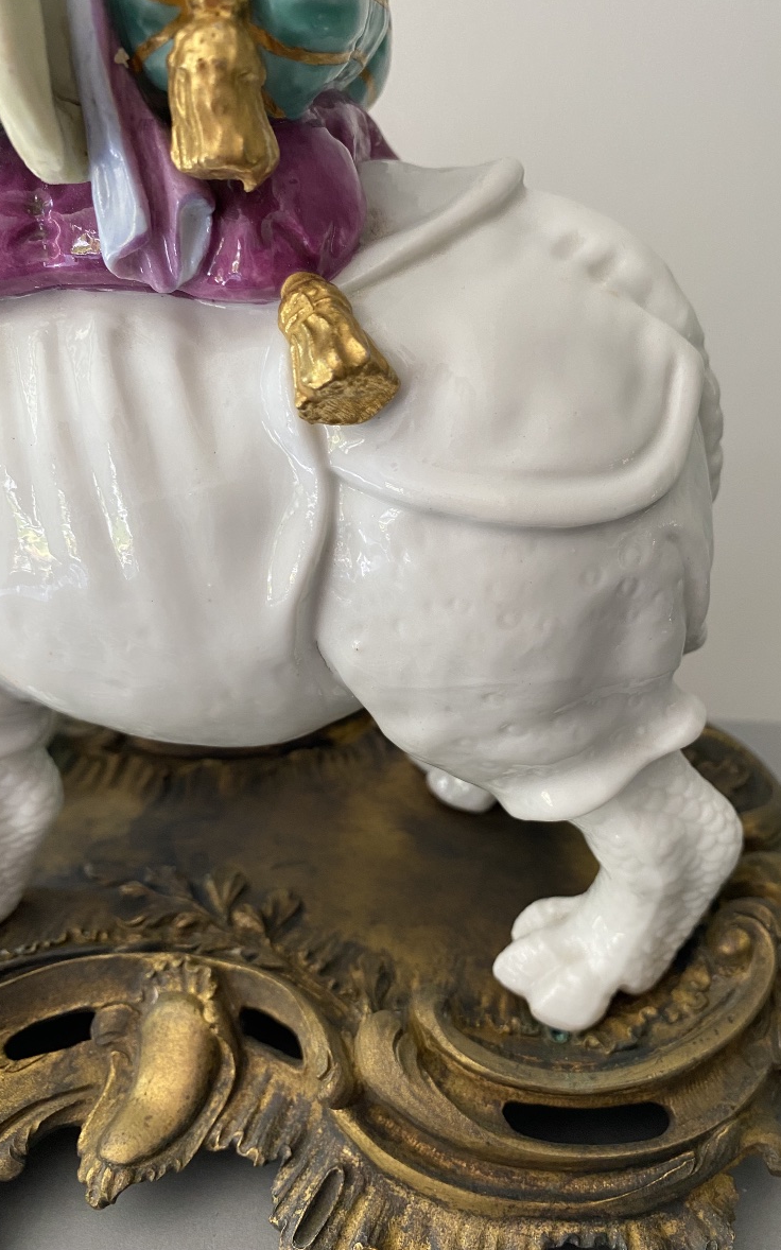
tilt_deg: -27.7
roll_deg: +0.4
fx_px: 920
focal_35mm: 27
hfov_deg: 45.8
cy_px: 615
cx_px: 467
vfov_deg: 68.4
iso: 125
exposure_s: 1/93
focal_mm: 4.25
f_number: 1.8
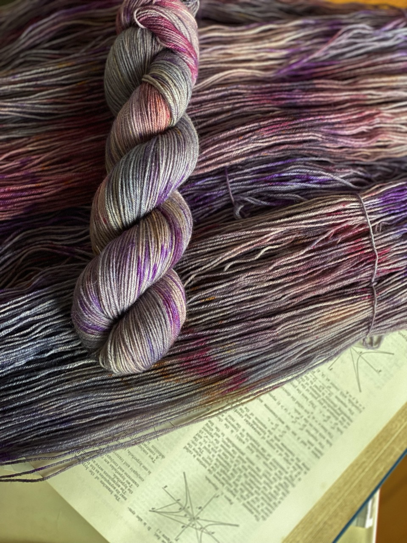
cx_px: 204
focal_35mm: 52
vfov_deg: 36.8
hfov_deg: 28.0
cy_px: 272
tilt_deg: -79.7
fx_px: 815
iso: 400
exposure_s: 1/26
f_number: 2
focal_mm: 6
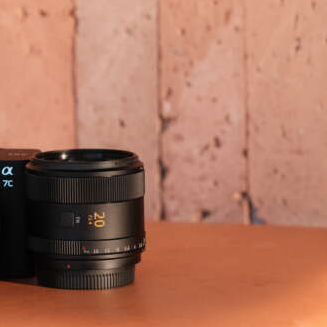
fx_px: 2843
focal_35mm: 266
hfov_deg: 6.6
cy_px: 170
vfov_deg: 6.6
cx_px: 31
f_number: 3.6
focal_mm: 85
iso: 1600
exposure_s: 1/1000
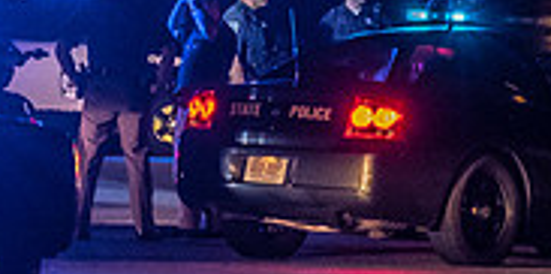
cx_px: 287
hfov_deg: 2.4
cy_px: 21
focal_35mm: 912
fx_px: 12970
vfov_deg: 1.2
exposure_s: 1/80
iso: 2000
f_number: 5.3
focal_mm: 165
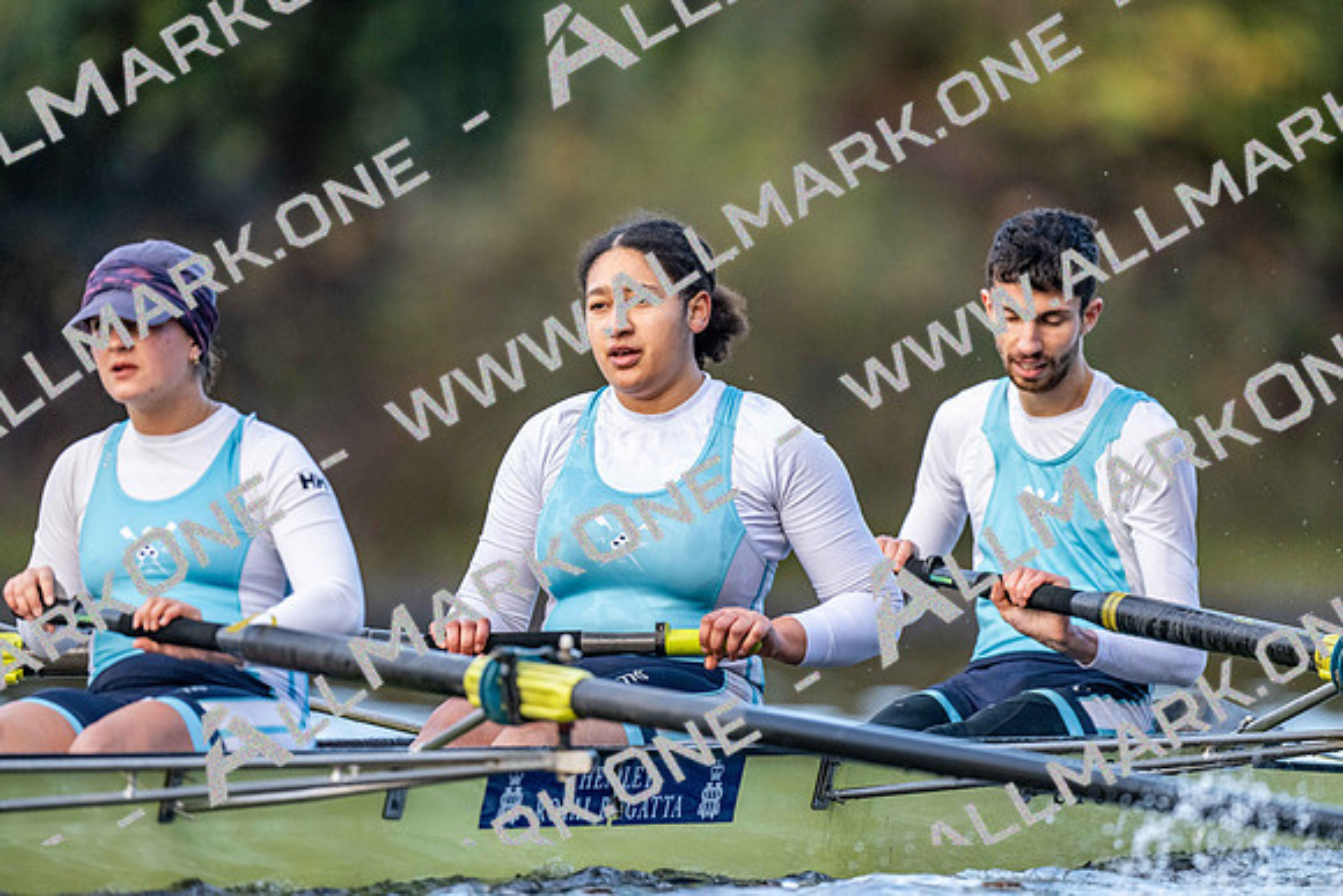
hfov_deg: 3.4
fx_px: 22388
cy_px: 448
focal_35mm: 600
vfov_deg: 2.3
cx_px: 672
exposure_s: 1/2500
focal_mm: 600
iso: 2800
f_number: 4
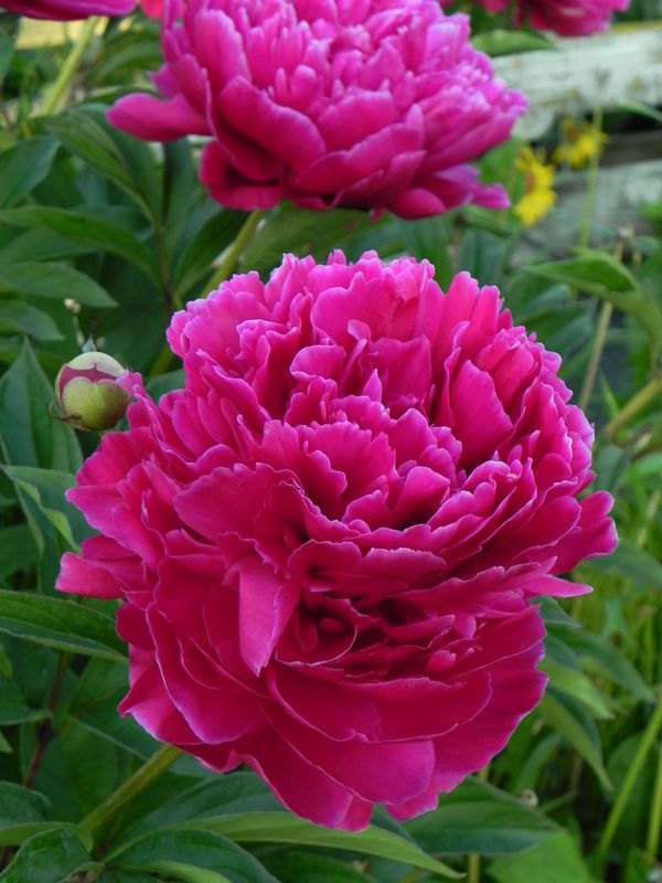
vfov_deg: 26.0
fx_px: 1912
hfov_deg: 19.6
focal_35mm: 75
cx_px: 331
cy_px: 442
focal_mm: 13.4
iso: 160
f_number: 4.5
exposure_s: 1/125
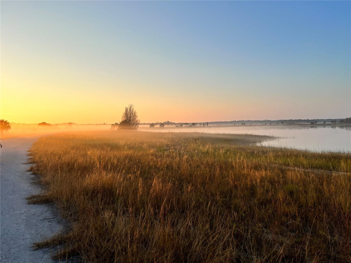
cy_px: 132
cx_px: 176
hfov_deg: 67.3
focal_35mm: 26
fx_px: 264
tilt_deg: +0.2
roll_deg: +0.5
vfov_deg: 53.1
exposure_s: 1/2688
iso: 50
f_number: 1.6
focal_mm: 5.1
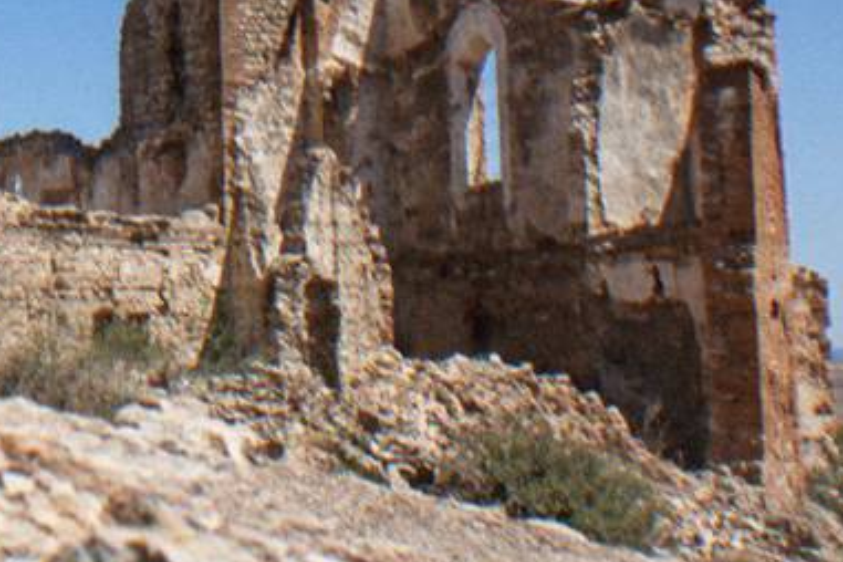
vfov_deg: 12.8
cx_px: 49
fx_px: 2459
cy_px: -27
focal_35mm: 105
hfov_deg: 19.0
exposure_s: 1/100
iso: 200
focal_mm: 40
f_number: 11
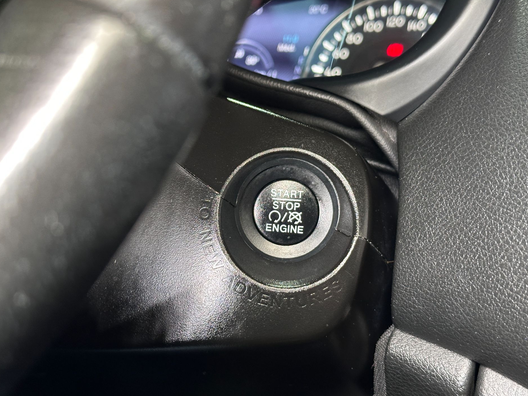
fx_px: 747
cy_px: 199
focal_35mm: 49
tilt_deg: -9.8
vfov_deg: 29.7
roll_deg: -1.9
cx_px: 261
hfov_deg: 38.9
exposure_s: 1/49
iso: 250
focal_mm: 6.86
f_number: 1.78
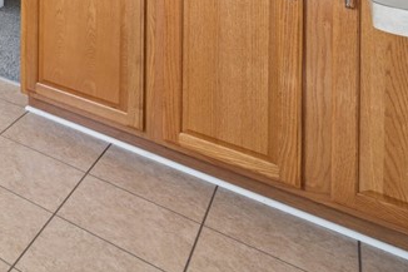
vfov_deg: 25.4
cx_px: -247
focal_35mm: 40
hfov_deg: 26.8
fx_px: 453
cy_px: -132
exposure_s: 1/1.25
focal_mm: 12
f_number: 11
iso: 50
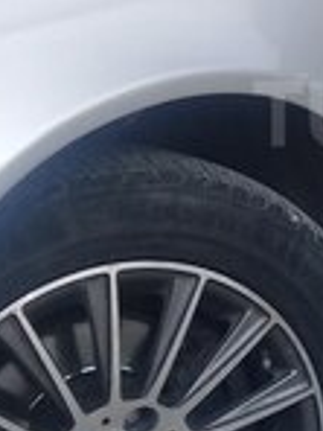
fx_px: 1294
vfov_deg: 18.8
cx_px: 477
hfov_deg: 13.4
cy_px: 114
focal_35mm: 104
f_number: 2.2
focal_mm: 3.3
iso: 50
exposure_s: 1/747
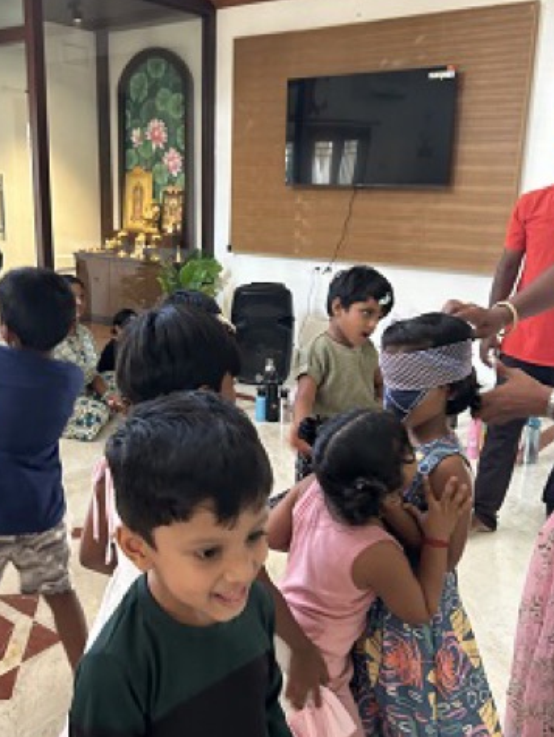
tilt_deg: -14.8
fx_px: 746
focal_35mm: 35
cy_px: 375
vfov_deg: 52.6
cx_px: 254
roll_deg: -1.1
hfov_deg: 40.7
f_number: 1.5
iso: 250
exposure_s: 1/50
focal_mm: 5.7
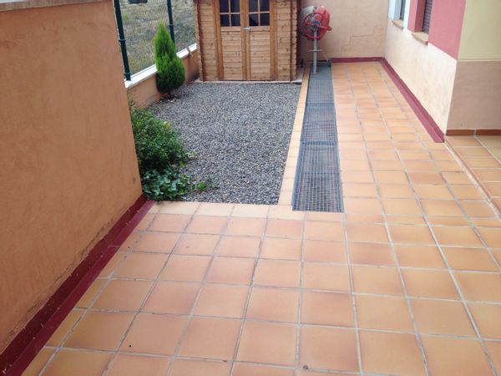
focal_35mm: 33
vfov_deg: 42.9
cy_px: 188
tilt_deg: -24.7
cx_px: 250
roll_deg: +2.7
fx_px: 478
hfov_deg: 55.4
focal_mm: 4.12
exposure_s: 1/149
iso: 50
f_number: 2.4
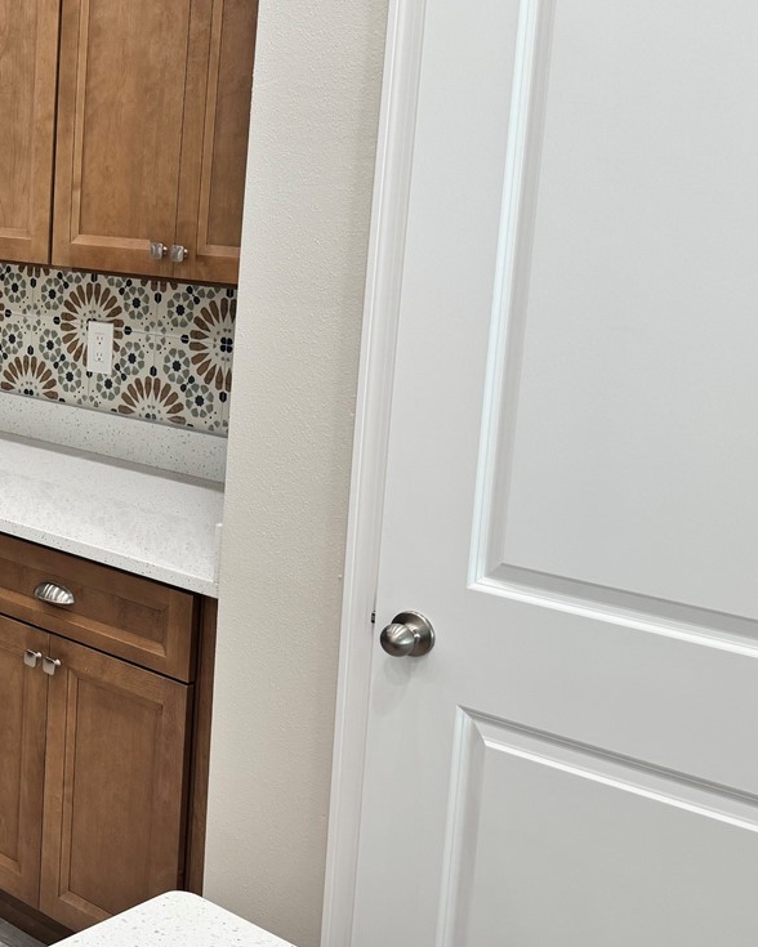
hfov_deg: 27.2
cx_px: -81
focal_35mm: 51
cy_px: 411
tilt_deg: -10.6
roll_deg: -1.8
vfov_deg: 36.6
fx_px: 1430
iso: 100
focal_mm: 6.76
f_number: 1.78
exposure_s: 1/120
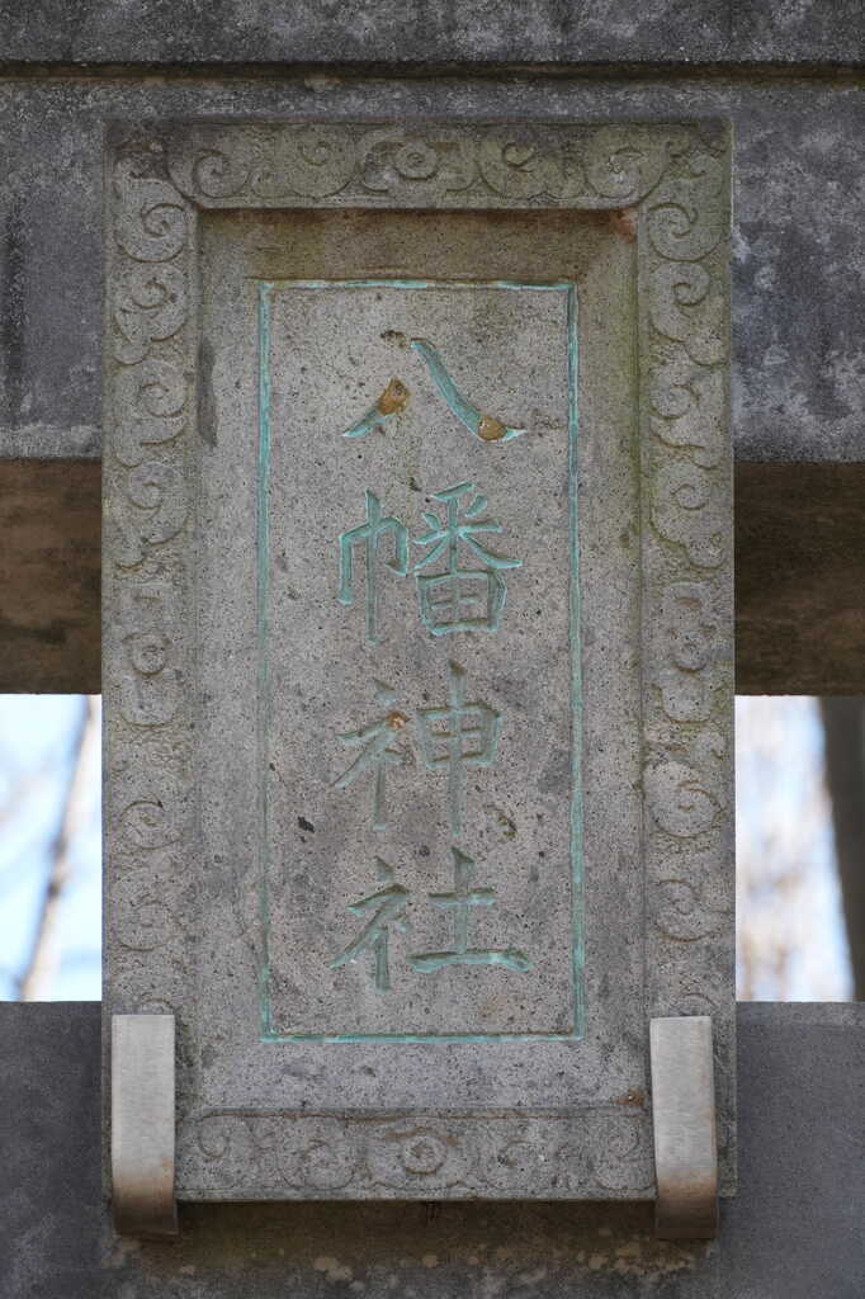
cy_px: 650
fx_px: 6708
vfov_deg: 11.1
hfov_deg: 7.4
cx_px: 432
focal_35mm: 186
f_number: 5.6
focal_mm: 124
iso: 250
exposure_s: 1/200
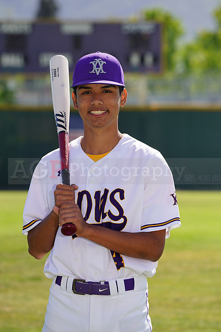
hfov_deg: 5.2
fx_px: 2415
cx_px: 110
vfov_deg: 7.9
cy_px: 166
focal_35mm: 262
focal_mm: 262
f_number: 8
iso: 100
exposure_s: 1/250
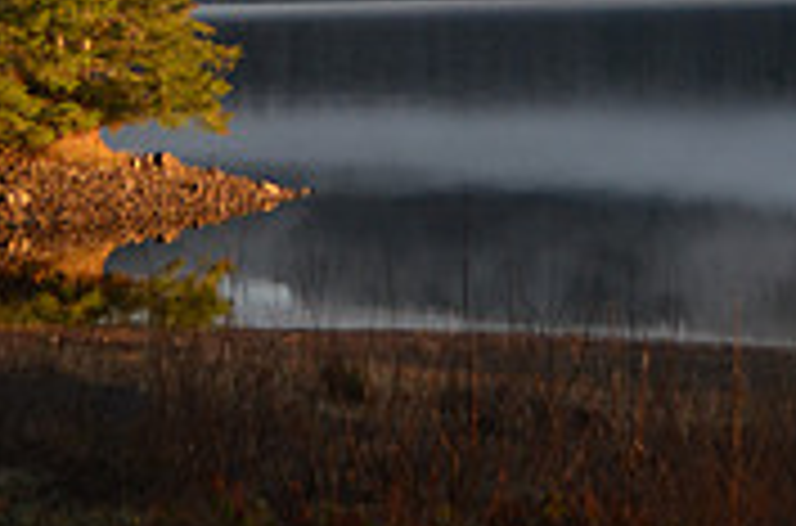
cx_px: 364
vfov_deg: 9.3
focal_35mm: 143
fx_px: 3145
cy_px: -310
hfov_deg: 14.4
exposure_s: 1/1000
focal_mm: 29
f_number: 4.5
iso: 720
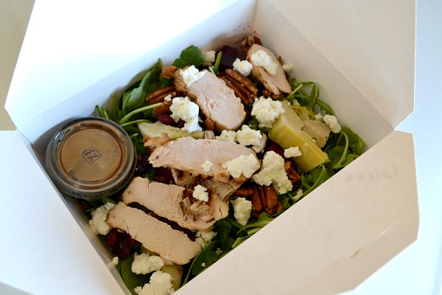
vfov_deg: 30.8
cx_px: 221
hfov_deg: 45.0
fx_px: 534
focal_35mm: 44
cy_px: 148
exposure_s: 1/20
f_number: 4.5
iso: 400
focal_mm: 29
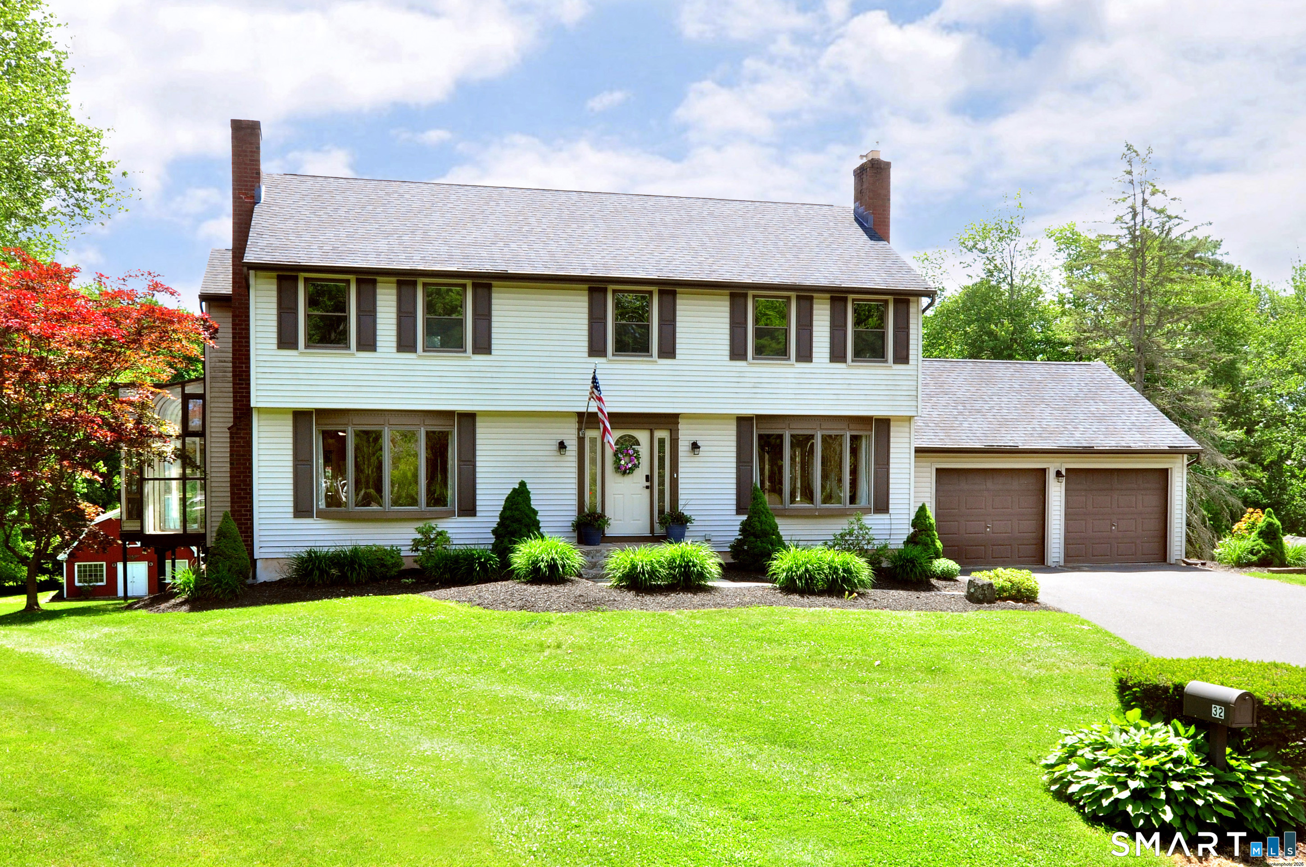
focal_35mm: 27
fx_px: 978
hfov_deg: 67.4
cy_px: 434
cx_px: 653
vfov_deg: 47.8
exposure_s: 1/160
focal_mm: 18
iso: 400
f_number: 9
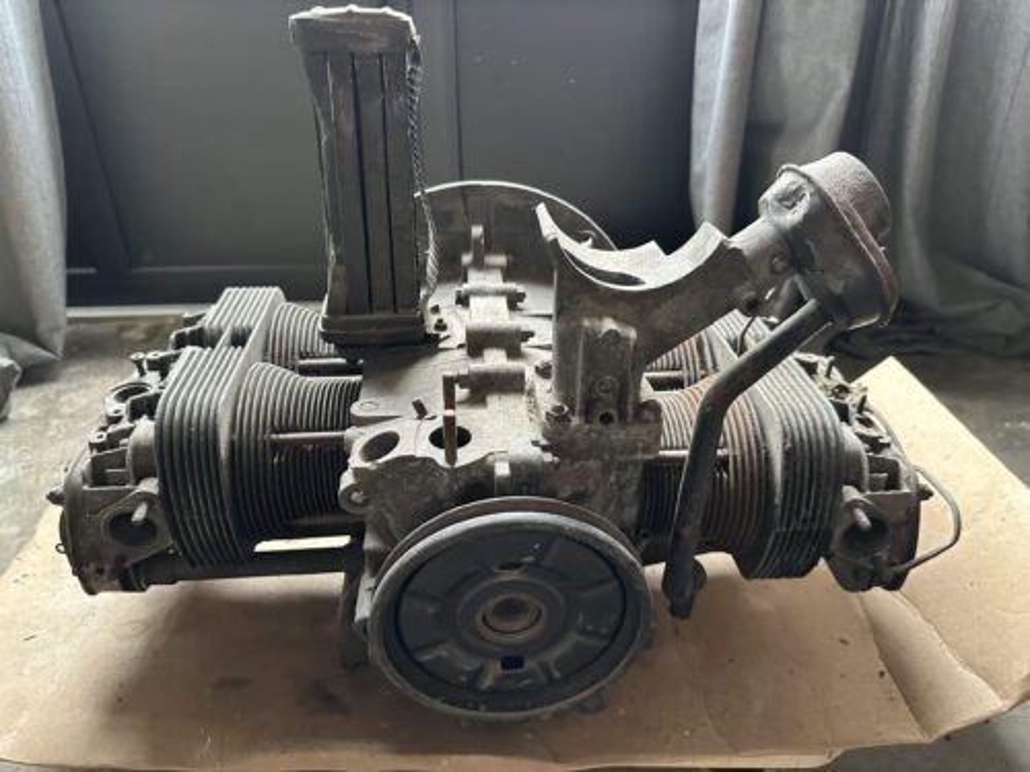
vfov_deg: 56.8
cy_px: 386
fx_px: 714
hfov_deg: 71.6
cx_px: 515
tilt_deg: -32.4
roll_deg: -0.8
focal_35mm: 24
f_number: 1.78
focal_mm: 6.86
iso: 800
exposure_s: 1/60
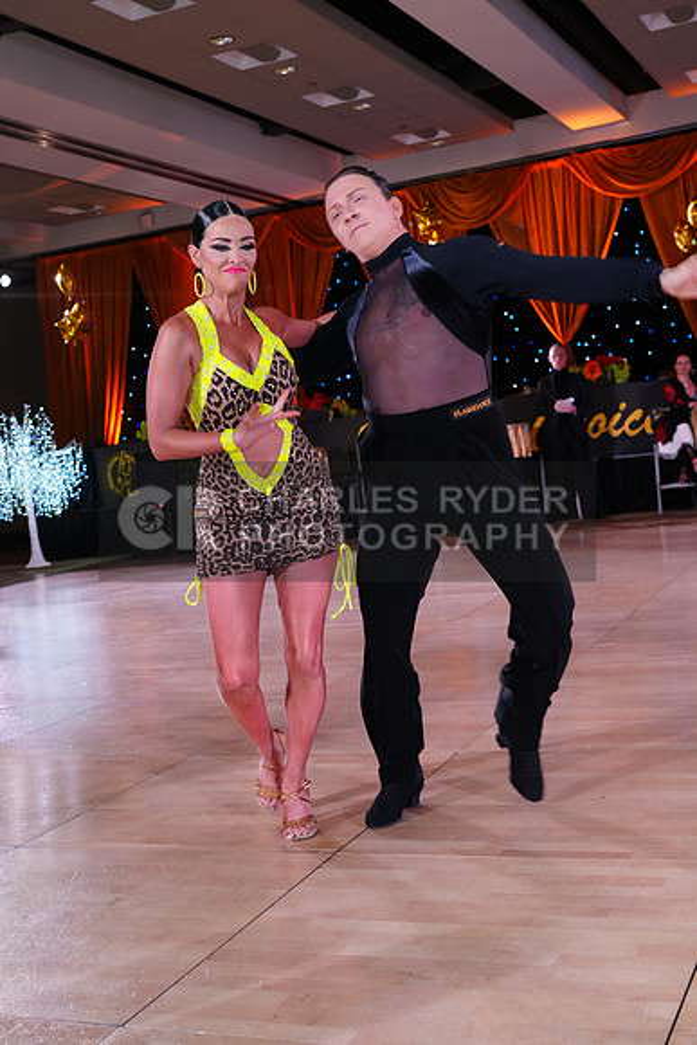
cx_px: 348
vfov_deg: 45.4
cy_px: 522
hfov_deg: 31.2
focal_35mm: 43
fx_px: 1248
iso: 3200
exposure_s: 1/250
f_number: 5
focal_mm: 43
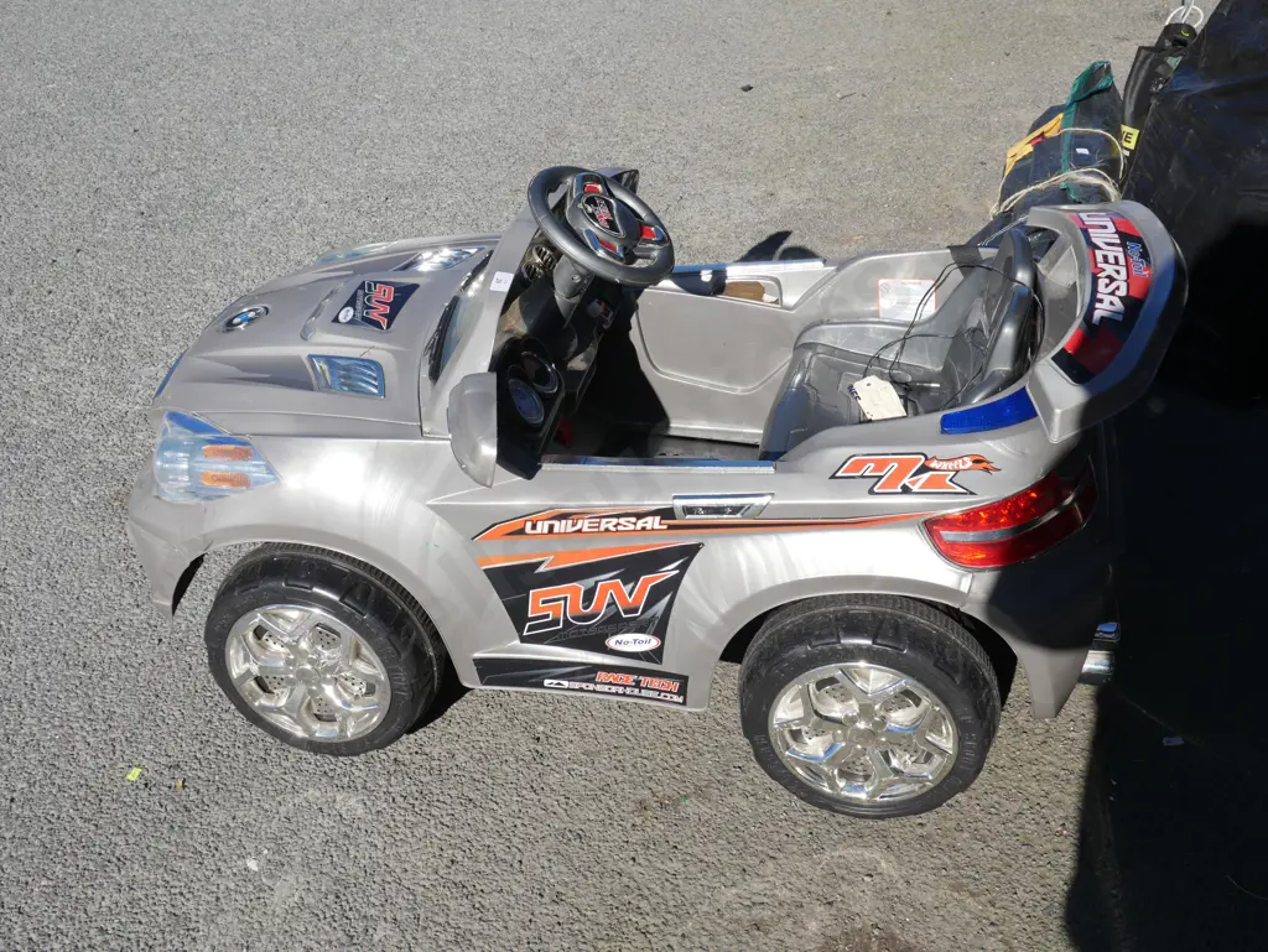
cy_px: 476
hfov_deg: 46.8
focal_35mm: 40
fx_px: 1466
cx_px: 634
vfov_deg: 36.0
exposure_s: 1/400
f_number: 9
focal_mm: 20
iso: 200
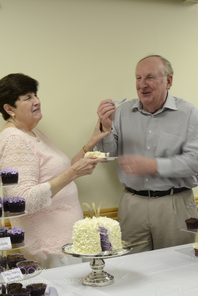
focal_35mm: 63
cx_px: 99
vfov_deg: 31.9
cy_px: 148
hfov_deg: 21.6
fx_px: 520
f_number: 5.6
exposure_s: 1/30
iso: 400
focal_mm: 42
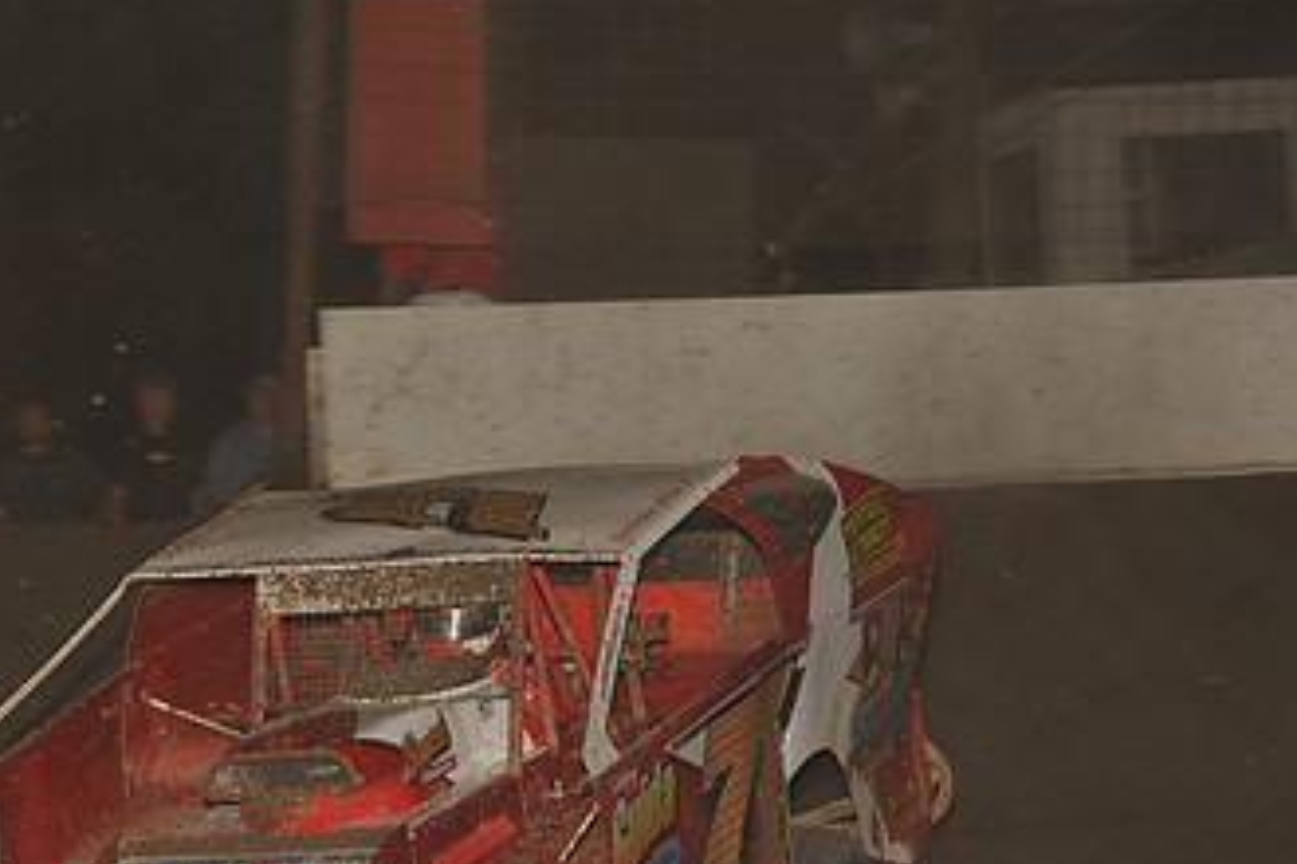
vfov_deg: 5.8
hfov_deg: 8.7
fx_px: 8538
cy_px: 738
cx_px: 310
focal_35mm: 237
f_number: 6.3
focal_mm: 135
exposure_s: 1/320
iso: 640
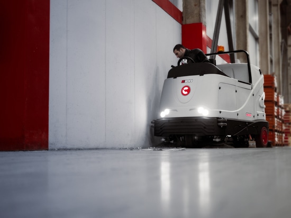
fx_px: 471
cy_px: 109
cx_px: 146
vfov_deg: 26.1
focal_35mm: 56
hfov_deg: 34.4
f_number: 2.8
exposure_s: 1/160
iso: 400
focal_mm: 28
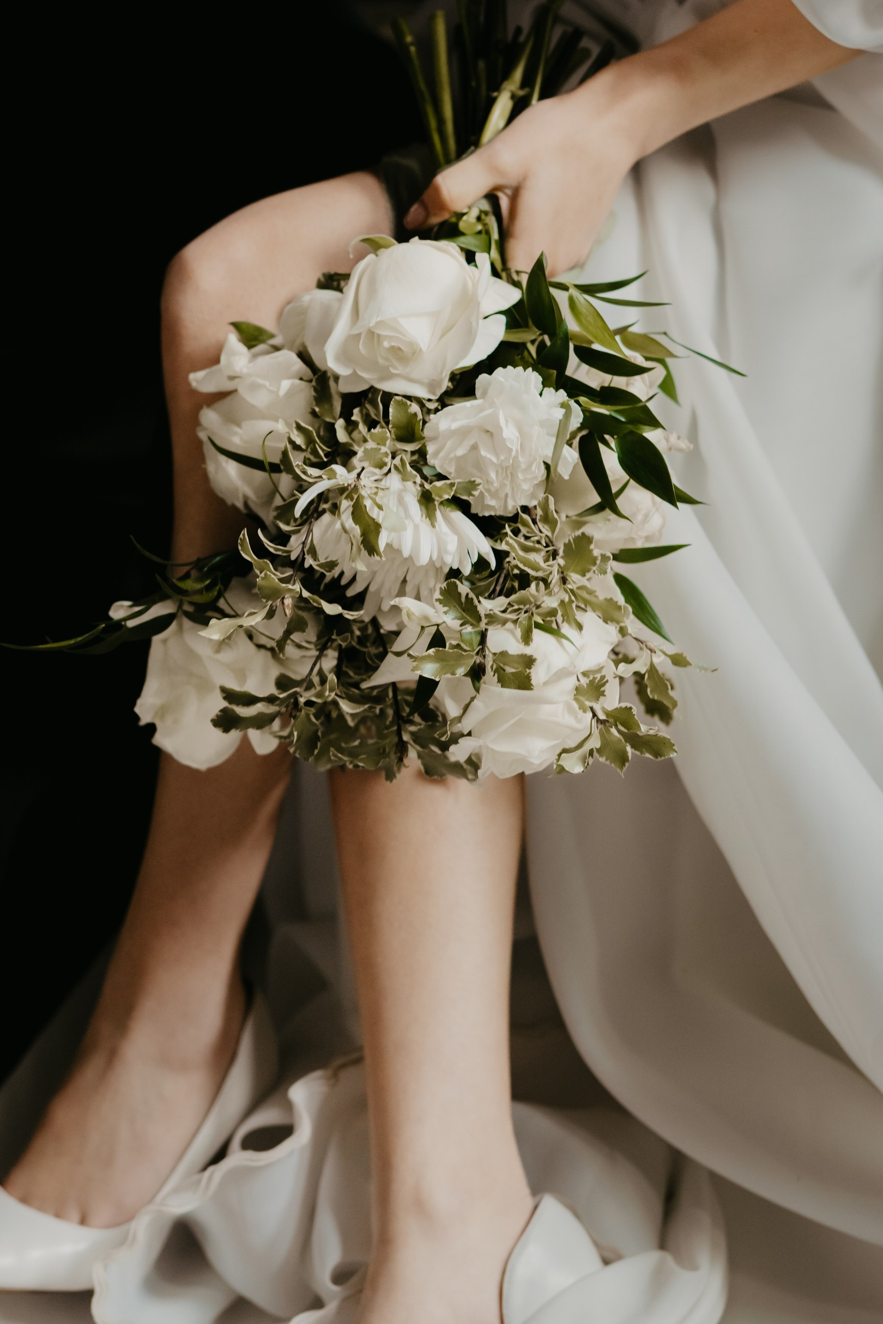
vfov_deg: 25.7
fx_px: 2906
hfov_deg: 17.3
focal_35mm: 79
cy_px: 624
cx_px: 342
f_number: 2.5
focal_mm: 50
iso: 1600
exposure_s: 1/160
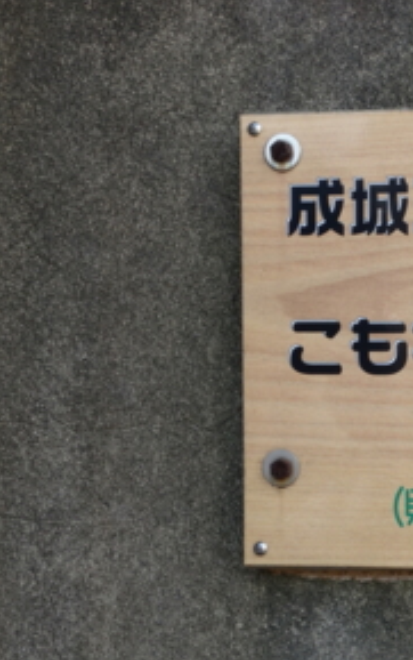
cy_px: 383
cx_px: 509
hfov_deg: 15.8
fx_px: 1421
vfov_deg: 26.1
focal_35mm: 79
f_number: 5
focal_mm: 10.4
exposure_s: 1/100
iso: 125
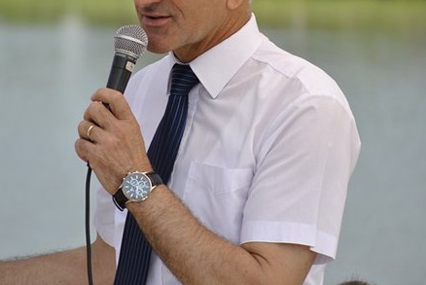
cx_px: 204
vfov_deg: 3.9
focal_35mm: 356
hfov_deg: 5.8
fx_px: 4217
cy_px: 74
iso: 200
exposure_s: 1/640
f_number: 5.3
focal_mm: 160
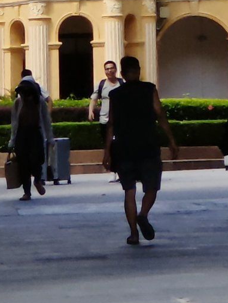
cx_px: 311
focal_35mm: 403
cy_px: -395
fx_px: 3539
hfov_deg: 3.7
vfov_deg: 4.8
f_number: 2
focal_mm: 7.06
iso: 100
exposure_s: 1/1667
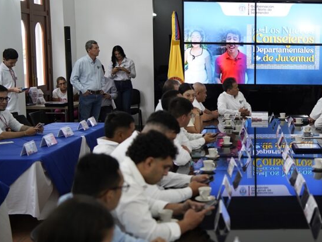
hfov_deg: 30.6
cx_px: 275
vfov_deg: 24.1
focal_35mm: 61
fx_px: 568
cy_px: 126
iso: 500
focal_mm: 35
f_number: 2
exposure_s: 1/250
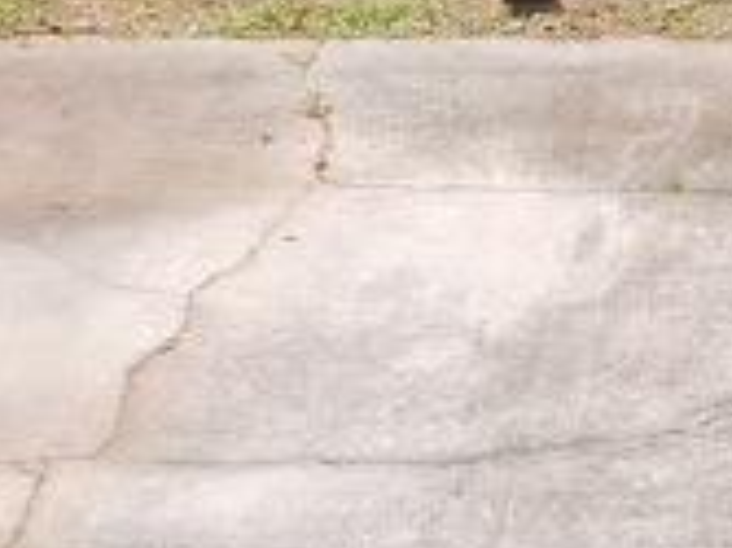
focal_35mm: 147
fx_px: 3106
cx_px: 973
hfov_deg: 13.0
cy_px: -798
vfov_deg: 9.0
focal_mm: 4.5
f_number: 2.8
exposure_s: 1/25
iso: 100
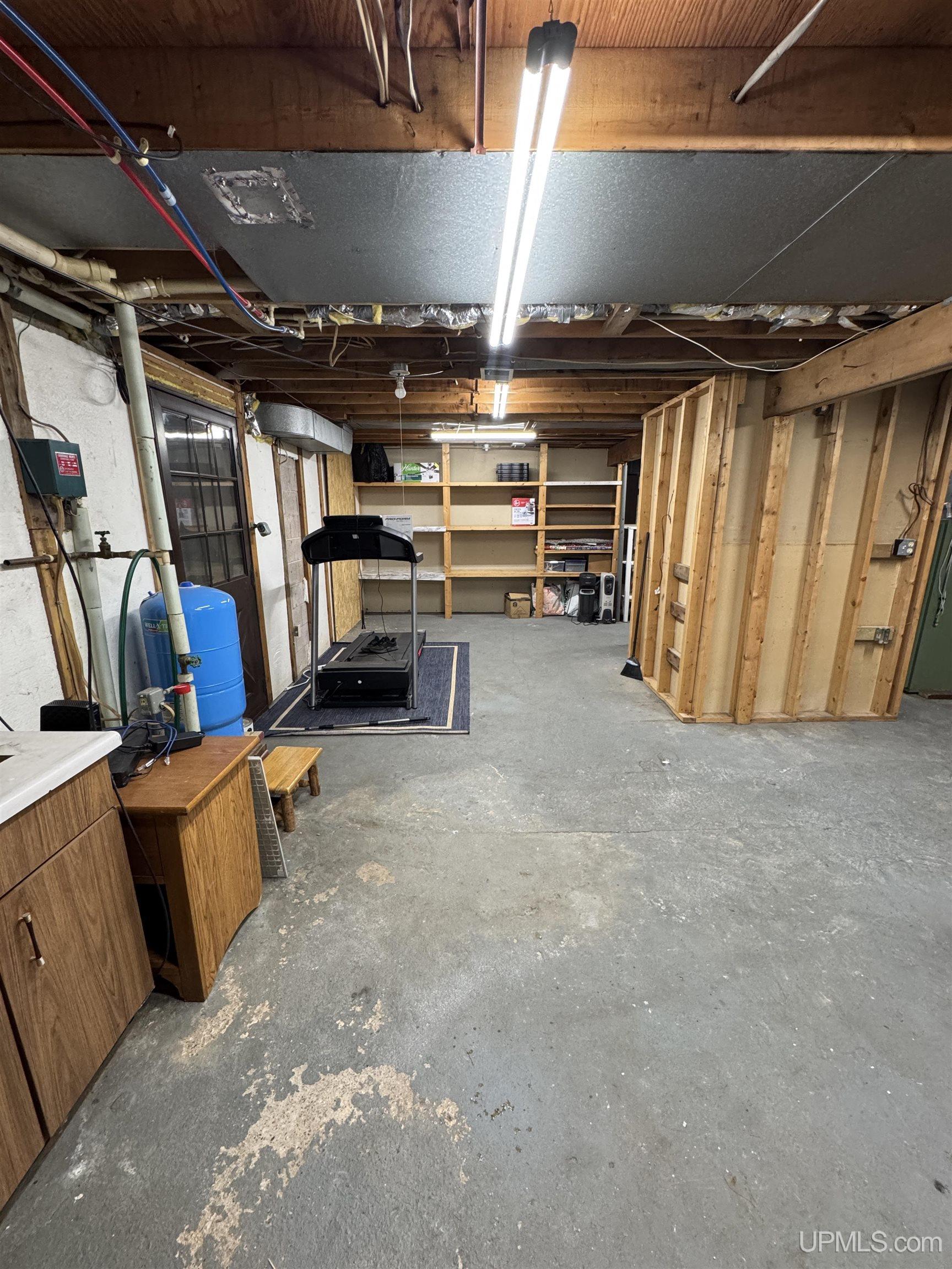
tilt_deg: -14.9
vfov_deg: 102.1
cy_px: 634
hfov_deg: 85.7
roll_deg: +1.1
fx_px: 513
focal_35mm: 14
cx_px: 476
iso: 320
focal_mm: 2.22
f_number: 2.2
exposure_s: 1/60
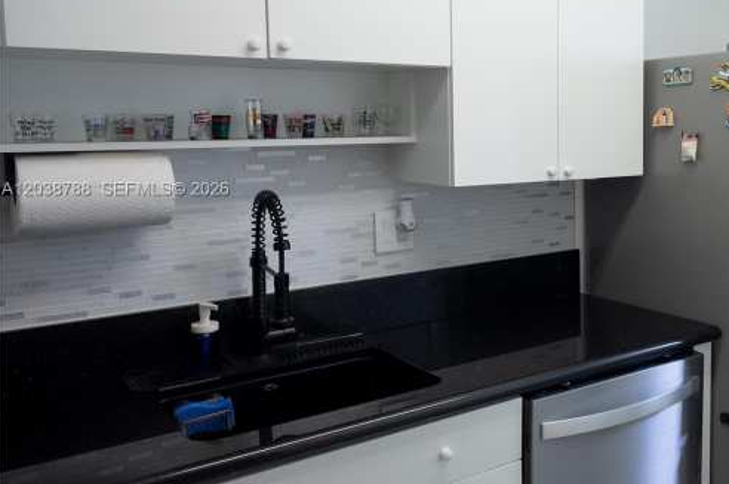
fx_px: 789
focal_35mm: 39
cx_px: 591
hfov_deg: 46.8
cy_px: 190
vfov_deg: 34.0
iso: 1100
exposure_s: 1/160
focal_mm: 24
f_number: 4
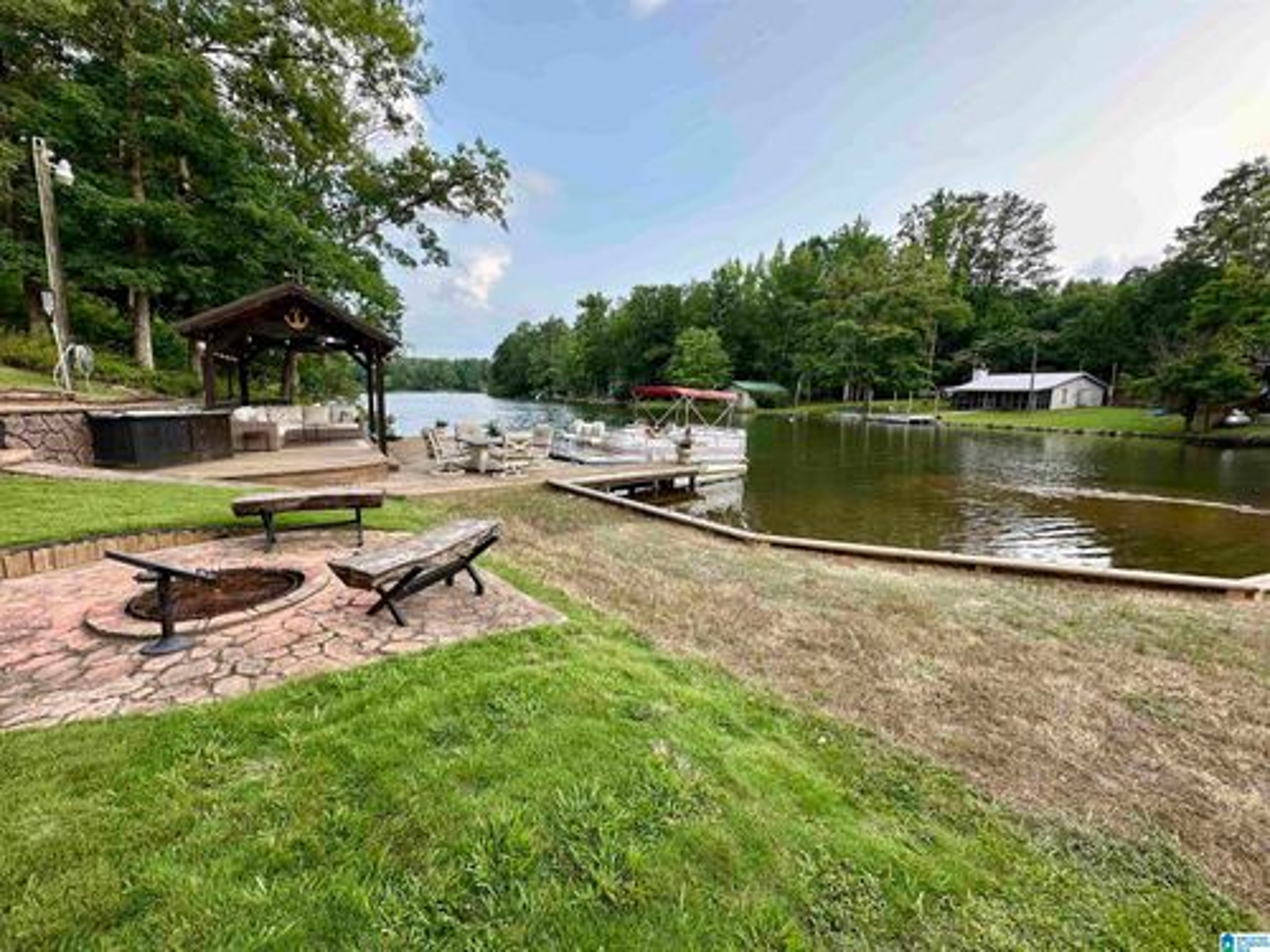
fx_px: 514
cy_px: 476
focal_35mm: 14
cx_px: 635
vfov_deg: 85.7
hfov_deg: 102.1
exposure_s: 1/299
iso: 40
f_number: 2.2
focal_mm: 2.22
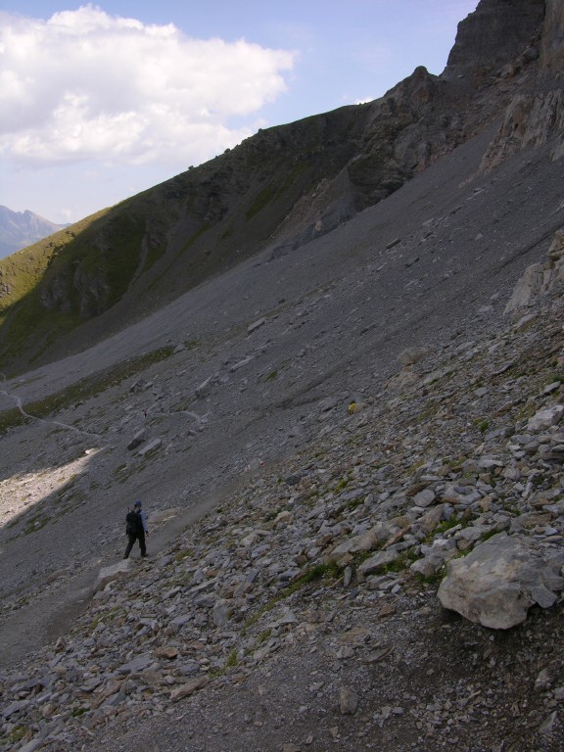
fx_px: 760
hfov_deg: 40.7
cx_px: 282
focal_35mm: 35
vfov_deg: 52.6
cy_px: 376
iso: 50
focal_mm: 8.9
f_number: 5.6
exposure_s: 1/194
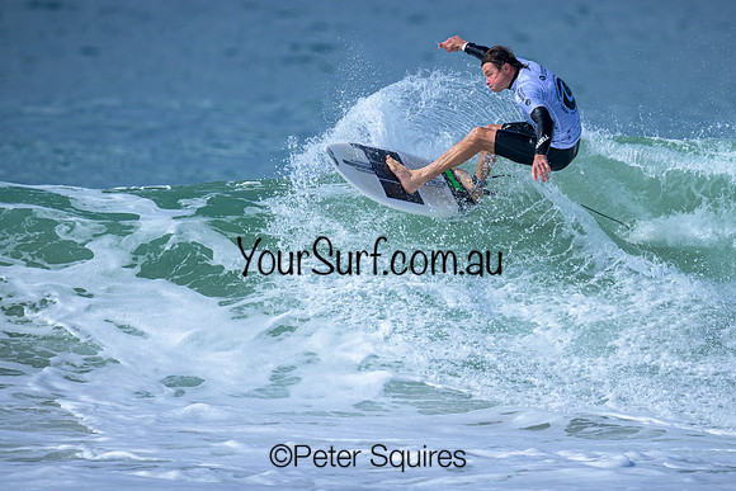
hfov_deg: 1.9
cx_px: 476
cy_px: 220
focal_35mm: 1100
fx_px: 22490
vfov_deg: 1.3
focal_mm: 800
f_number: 6.3
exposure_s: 1/2000
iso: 200
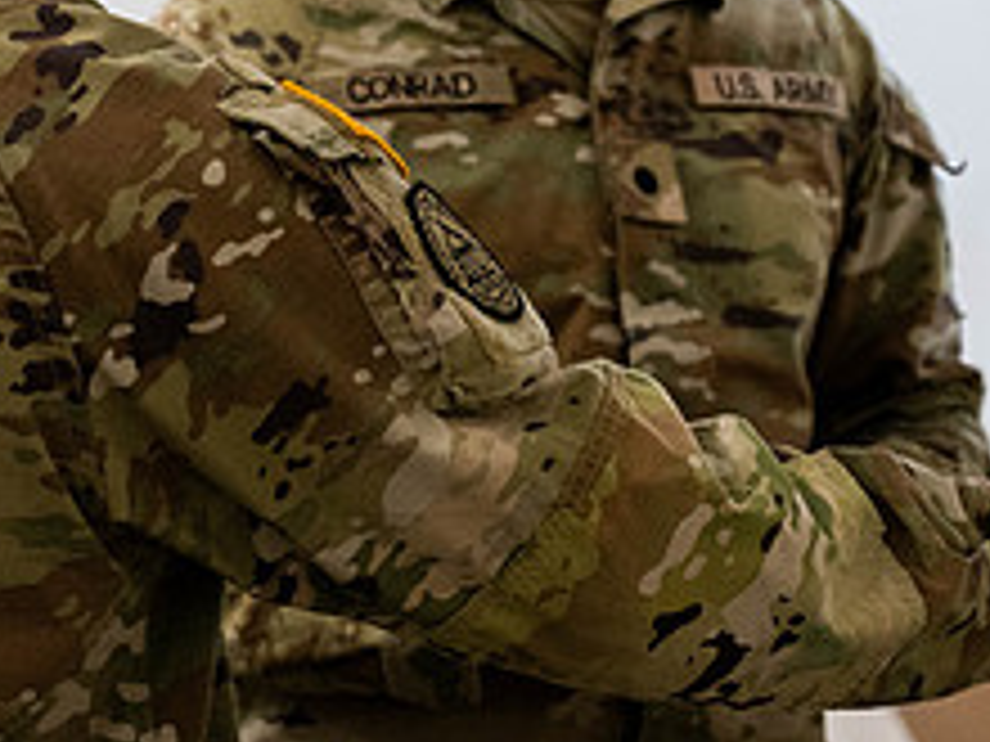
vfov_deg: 8.3
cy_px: 115
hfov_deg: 11.0
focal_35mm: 179
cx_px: 585
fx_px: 5119
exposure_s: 1/400
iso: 2500
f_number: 4
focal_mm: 70
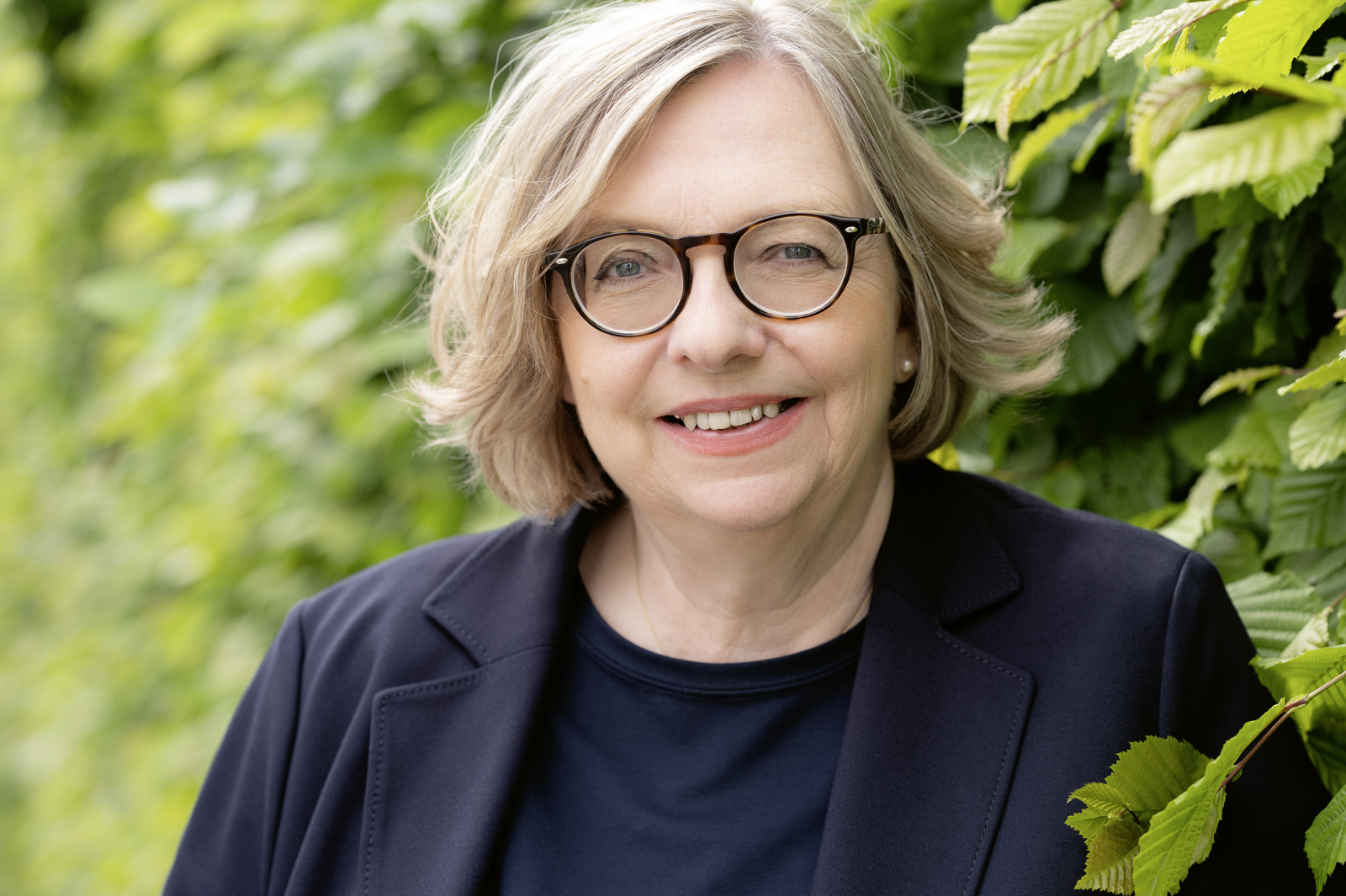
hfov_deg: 23.9
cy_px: 448
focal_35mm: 85
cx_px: 673
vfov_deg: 16.1
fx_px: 3176
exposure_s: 1/250
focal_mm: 85
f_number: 4
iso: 200
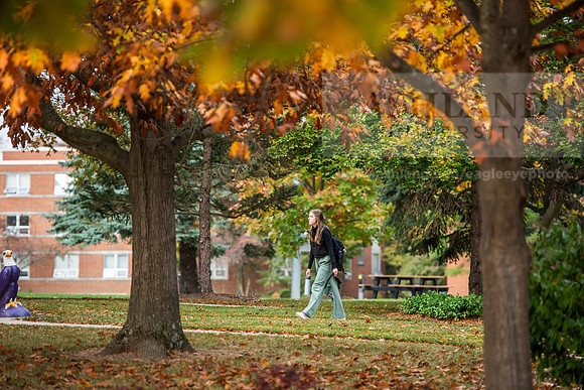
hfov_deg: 12.1
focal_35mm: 170
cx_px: 292
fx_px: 2758
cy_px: 195
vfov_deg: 8.1
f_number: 3.2
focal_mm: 170
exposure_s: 1/320
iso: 500
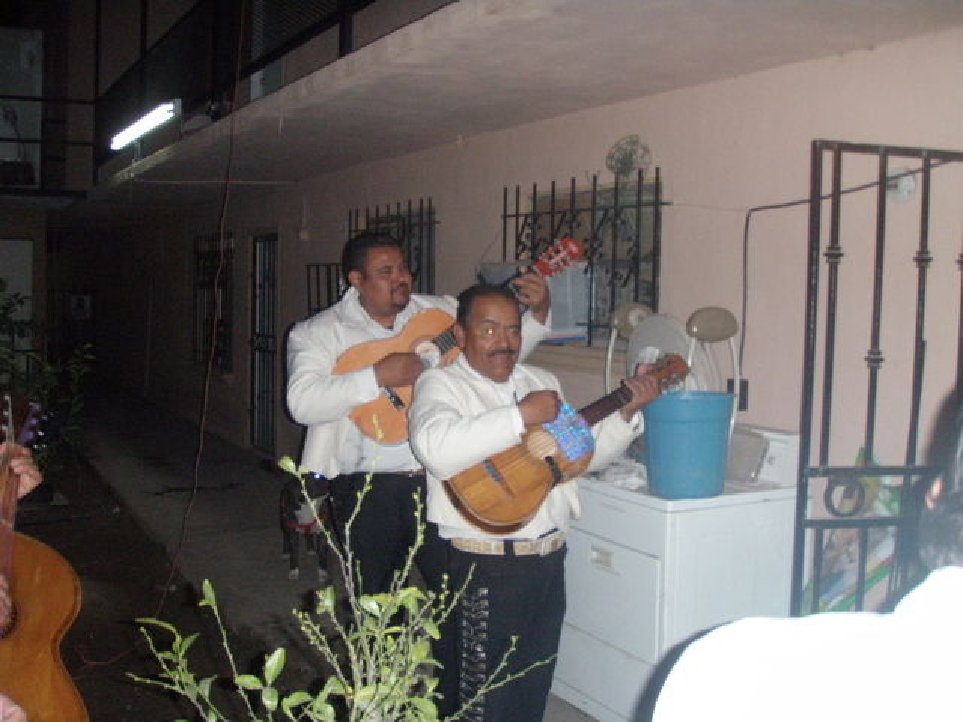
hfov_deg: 49.0
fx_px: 1057
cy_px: 361
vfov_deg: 37.7
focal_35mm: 38
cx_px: 482
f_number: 3.5
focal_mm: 6.7
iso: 400
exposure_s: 1/30
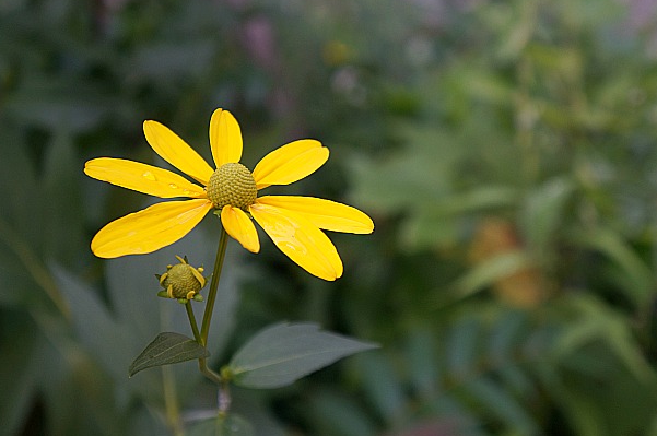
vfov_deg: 20.4
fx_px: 1213
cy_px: 207
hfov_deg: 30.3
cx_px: 347
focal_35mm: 67
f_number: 4.5
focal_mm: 41
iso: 320
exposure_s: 1/160
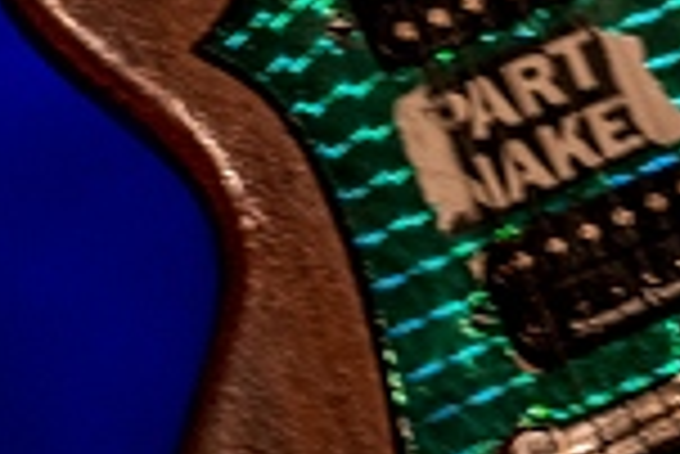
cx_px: 477
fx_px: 17999
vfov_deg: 1.4
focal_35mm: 952
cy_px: 411
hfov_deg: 2.2
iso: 1250
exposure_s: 1/100
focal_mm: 200
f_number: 2.8
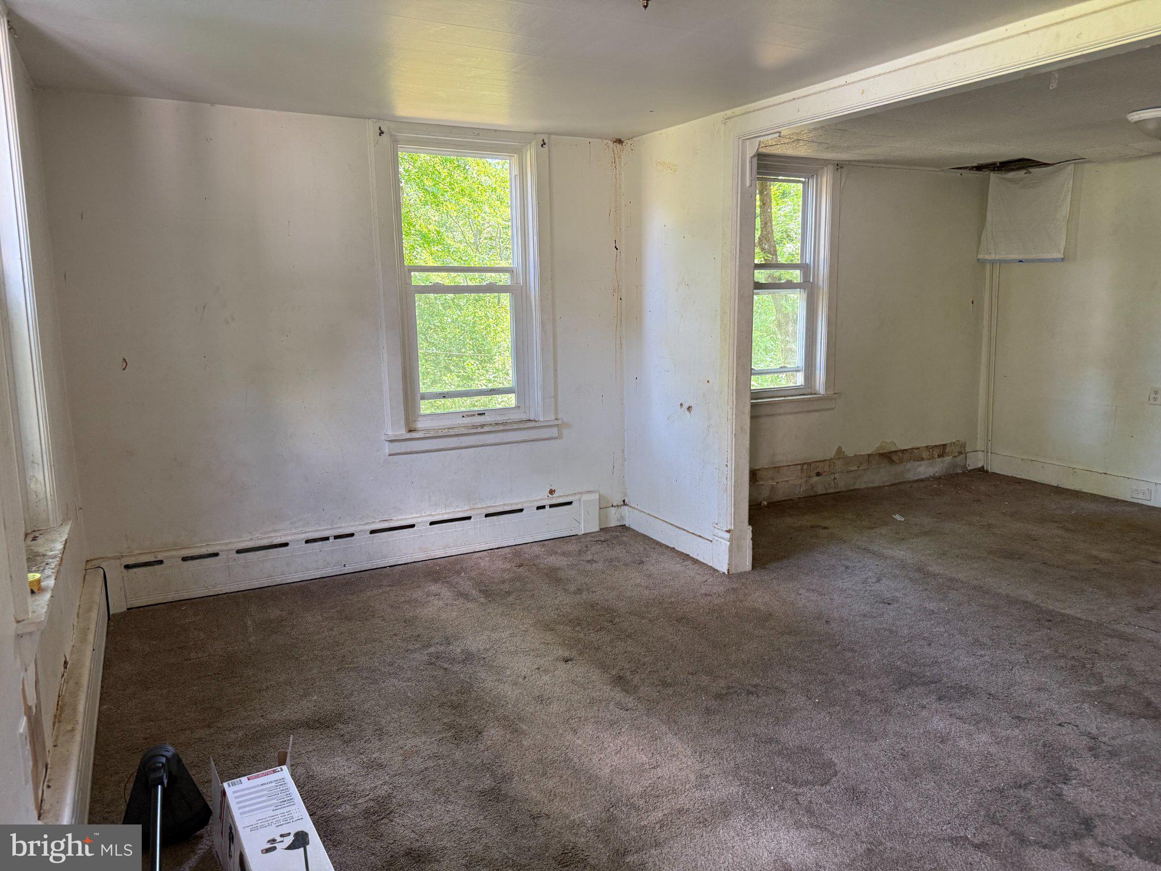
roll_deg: +1.0
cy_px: 436
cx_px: 580
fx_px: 805
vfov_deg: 56.8
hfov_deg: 71.6
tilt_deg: -9.8
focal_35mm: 24
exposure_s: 1/112
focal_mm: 6.76
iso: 200
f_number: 1.78
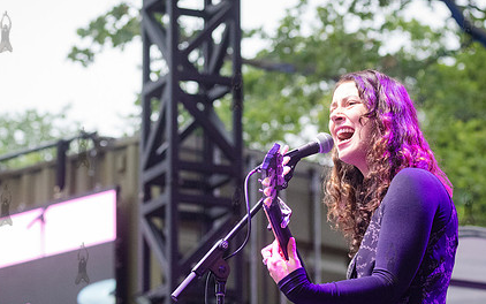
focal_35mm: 182
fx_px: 2411
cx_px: 266
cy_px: 154
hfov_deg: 11.5
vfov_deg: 7.2
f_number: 4.5
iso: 3200
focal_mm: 100
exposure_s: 1/400
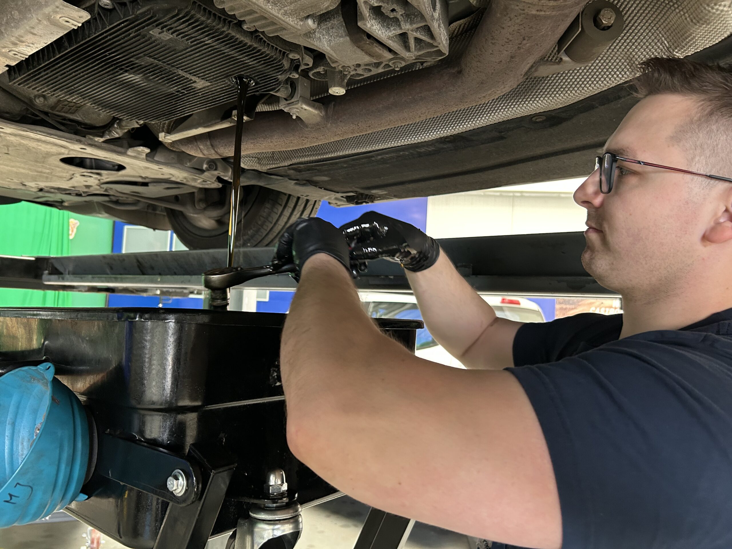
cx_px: 366
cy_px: 274
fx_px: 550
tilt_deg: +3.4
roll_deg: -4.1
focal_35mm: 26
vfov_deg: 53.1
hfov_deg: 67.3
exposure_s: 1/60
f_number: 1.5
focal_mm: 5.7
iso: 160
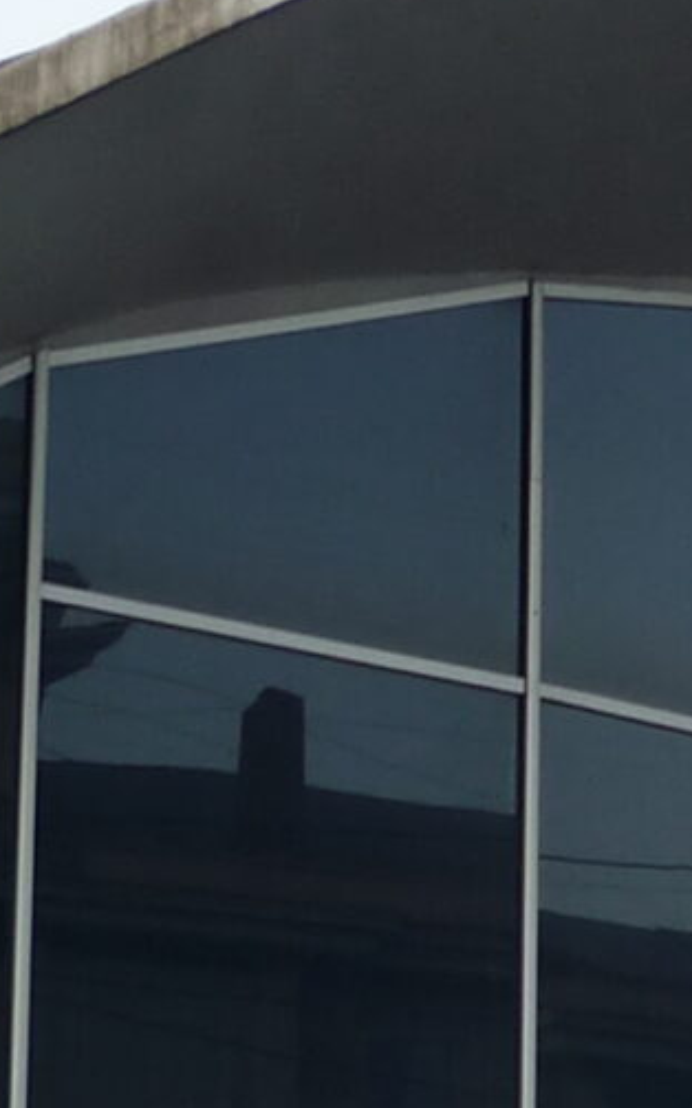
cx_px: 884
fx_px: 5376
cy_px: 901
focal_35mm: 178
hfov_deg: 7.3
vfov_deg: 11.7
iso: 80
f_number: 2.8
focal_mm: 5.5
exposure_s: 1/50
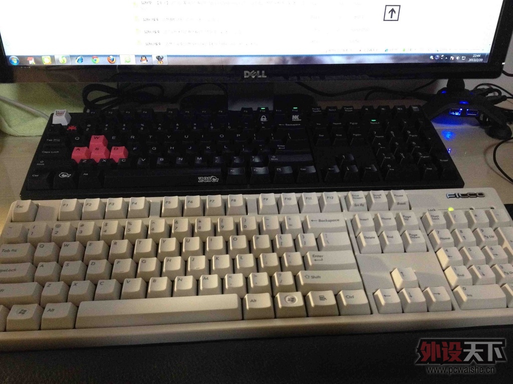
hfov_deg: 52.6
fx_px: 519
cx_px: 256
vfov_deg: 40.7
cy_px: 192
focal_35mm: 35
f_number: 2.4
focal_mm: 4.28
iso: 400
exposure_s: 1/20
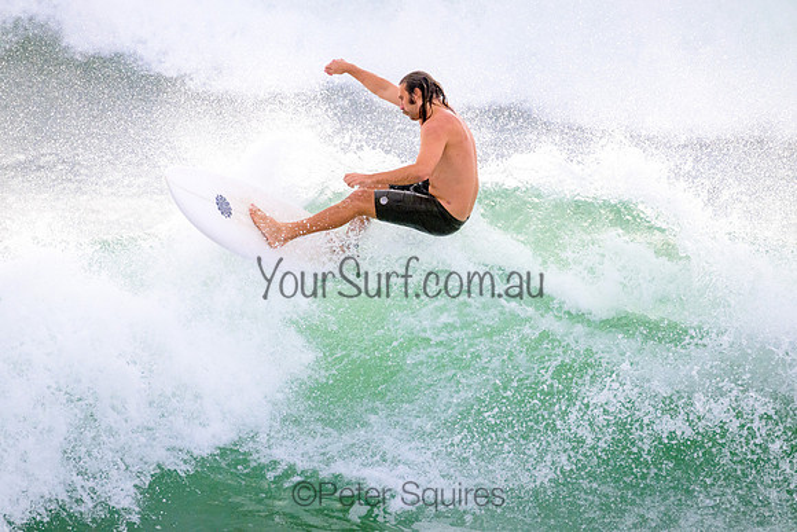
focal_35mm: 800
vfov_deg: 1.7
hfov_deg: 2.6
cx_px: 398
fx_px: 17714
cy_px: 266
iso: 2200
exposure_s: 1/2000
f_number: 11
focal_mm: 800
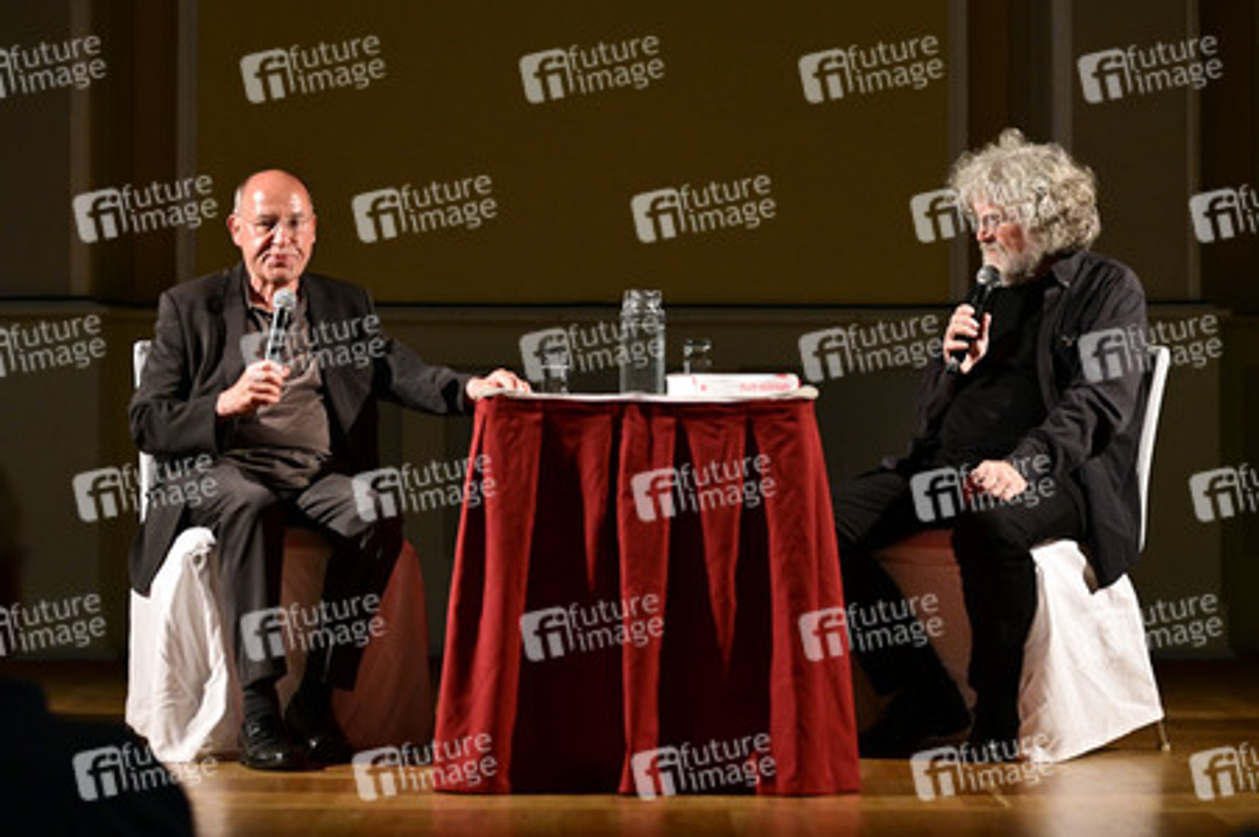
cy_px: 418
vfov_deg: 13.9
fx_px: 3425
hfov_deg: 20.8
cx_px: 630
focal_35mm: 98
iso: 6400
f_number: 2.8
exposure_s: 1/320
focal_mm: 98
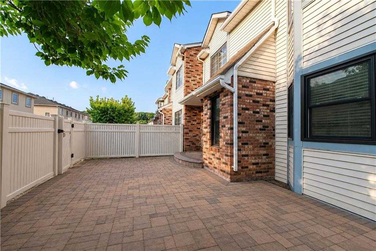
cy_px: 126
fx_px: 157
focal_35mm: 15
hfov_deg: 100.4
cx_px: 188
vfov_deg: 77.3
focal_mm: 10
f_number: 9
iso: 320
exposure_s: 1/100
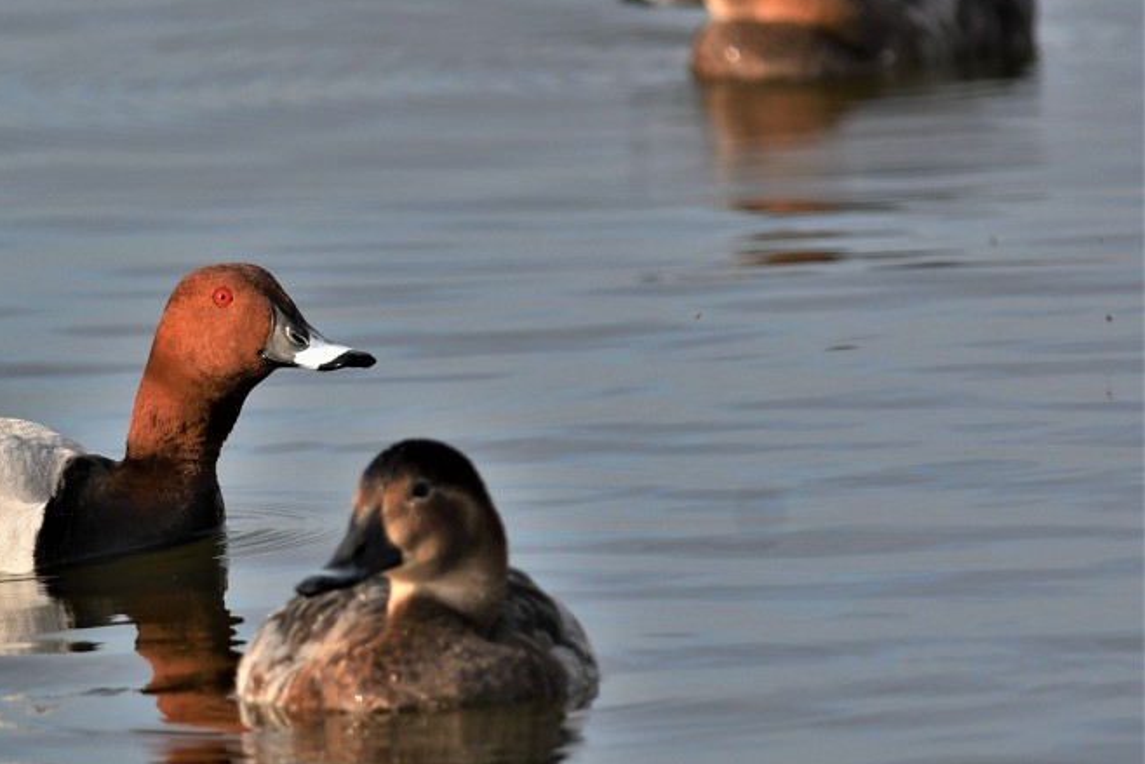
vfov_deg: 1.4
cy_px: 402
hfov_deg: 2.1
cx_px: 235
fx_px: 31970
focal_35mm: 1005
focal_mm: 420
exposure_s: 1/640
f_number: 7.1
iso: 320
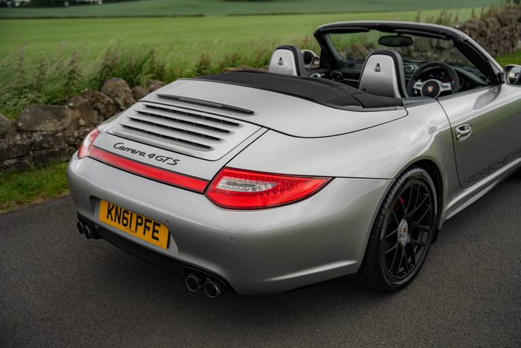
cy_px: 174
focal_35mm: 39
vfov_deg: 34.2
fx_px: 565
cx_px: 260
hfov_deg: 49.5
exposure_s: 1/400
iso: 100
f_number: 2.8
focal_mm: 39
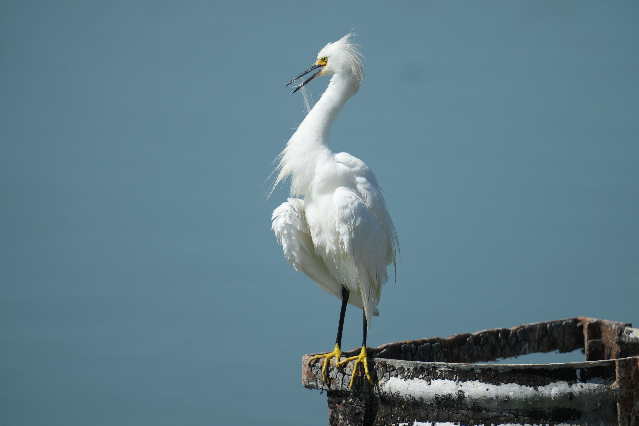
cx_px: 320
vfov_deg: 2.3
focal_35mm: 600
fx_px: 10650
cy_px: 213
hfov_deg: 3.4
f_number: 5.6
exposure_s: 1/3200
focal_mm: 600
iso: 640
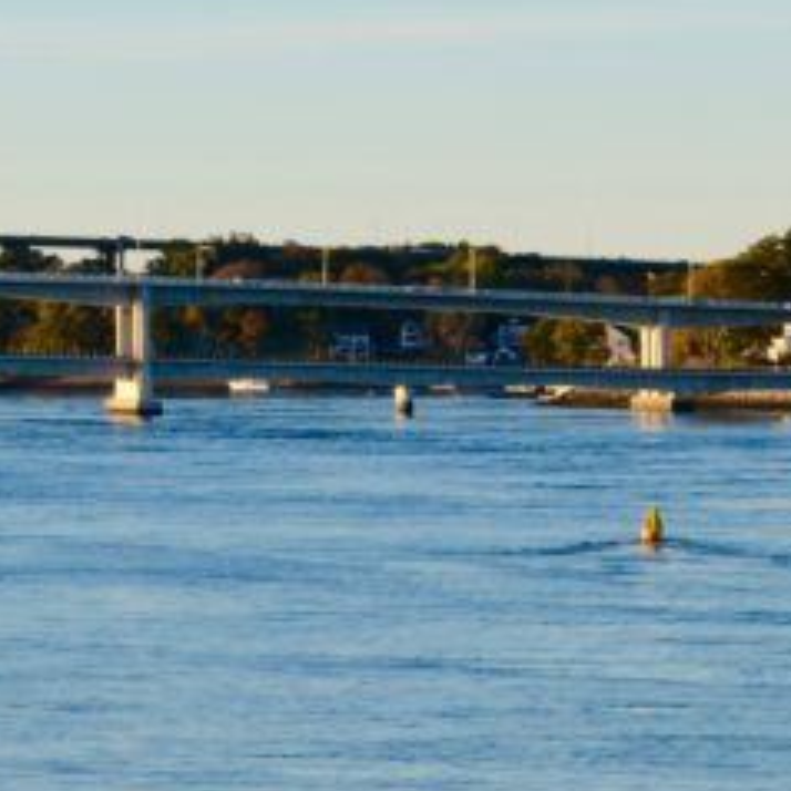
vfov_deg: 7.6
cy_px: 289
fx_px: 5946
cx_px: -196
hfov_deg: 7.5
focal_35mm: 230
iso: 160
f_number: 8
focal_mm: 42
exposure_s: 1/250
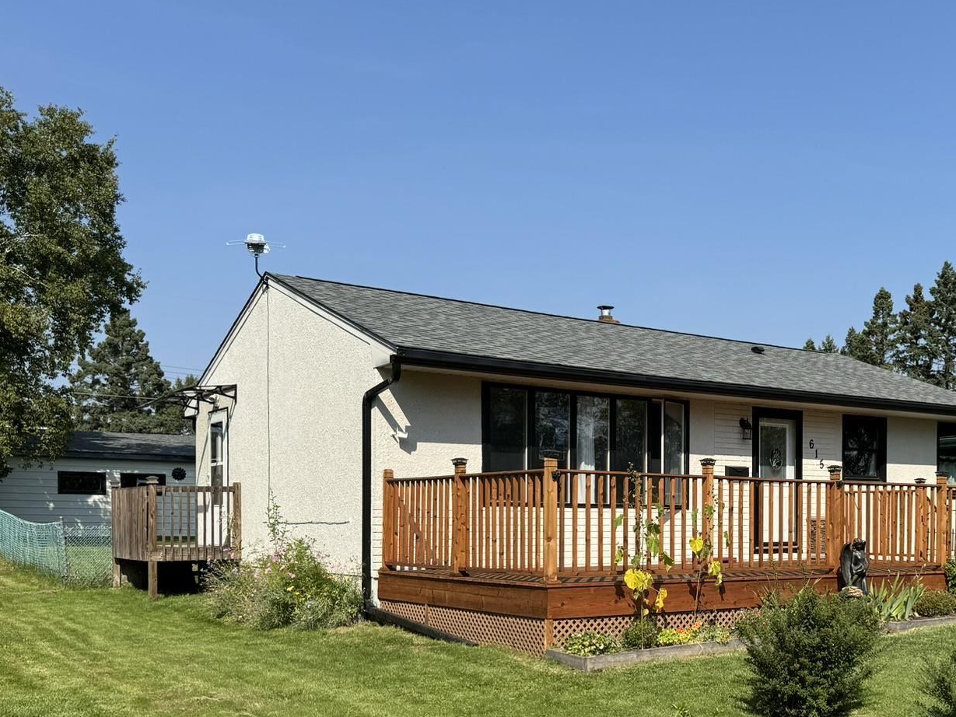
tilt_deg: -1.2
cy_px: 532
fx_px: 1105
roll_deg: -0.2
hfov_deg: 45.0
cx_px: 734
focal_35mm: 40
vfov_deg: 35.2
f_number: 1.78
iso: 80
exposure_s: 1/4049
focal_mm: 6.76
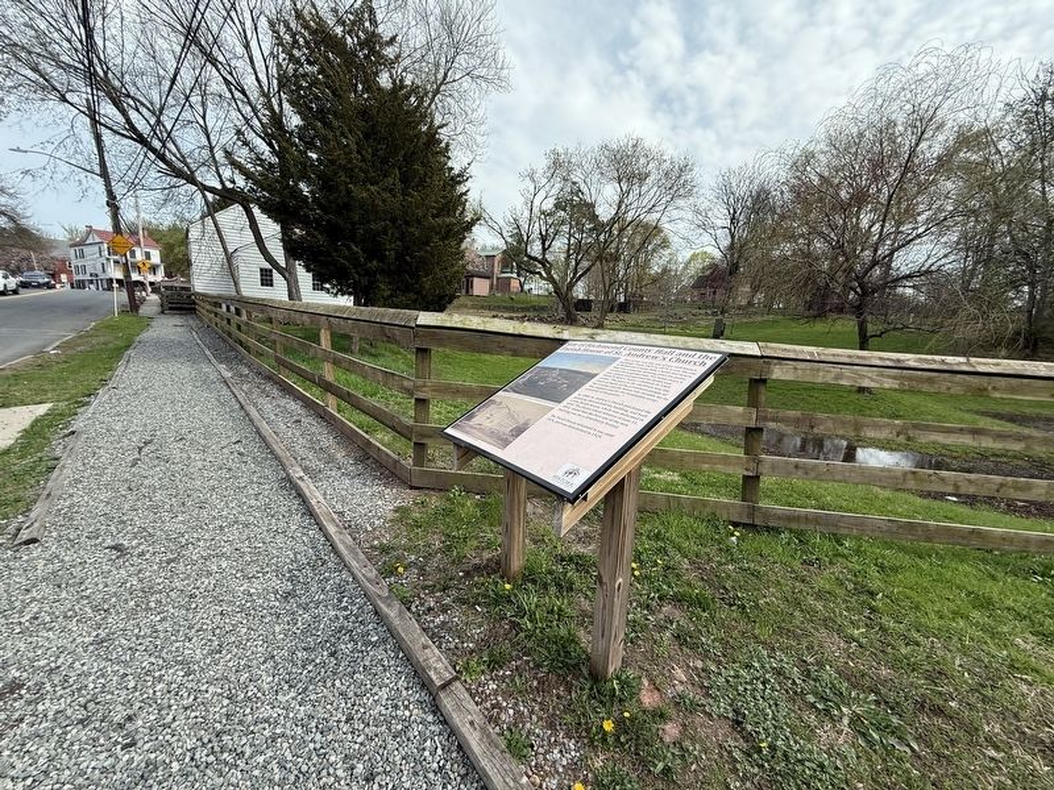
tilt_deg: -6.0
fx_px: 426
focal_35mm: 14
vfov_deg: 85.7
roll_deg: +1.6
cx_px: 527
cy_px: 395
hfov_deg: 102.1
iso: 50
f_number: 2.2
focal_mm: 2.22
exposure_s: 1/985
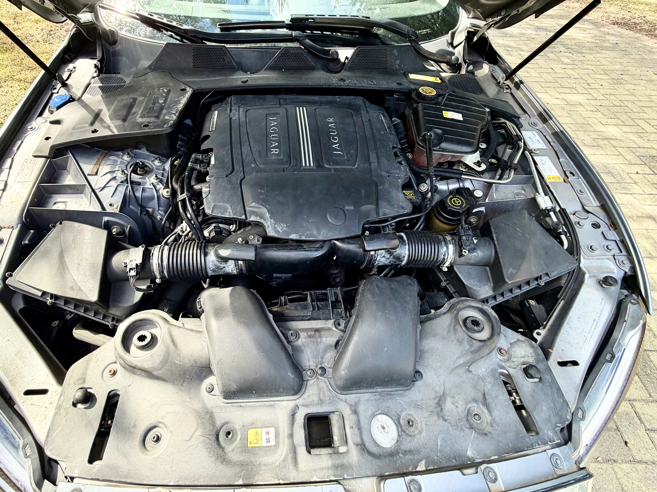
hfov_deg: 94.0
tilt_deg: -49.8
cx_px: 289
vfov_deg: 77.9
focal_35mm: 16
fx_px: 304
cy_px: 220
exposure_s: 1/214
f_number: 2.2
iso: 50
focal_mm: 2.22
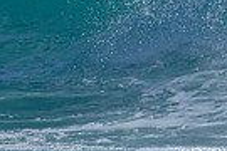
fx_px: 26683
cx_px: 544
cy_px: -82
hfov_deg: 0.5
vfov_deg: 0.3
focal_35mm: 4232
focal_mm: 800
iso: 1400
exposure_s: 1/2000
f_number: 6.3
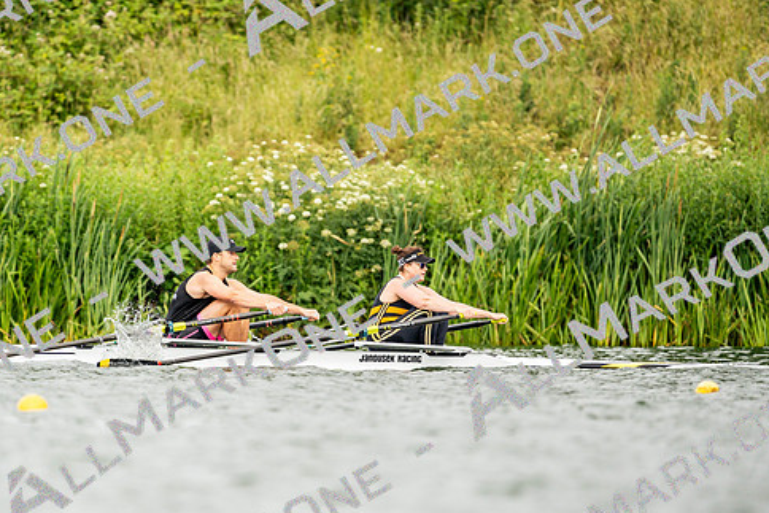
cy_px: 290
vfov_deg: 1.9
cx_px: 330
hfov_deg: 2.9
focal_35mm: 719
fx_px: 15362
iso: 640
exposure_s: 1/2000
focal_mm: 600
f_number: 6.3
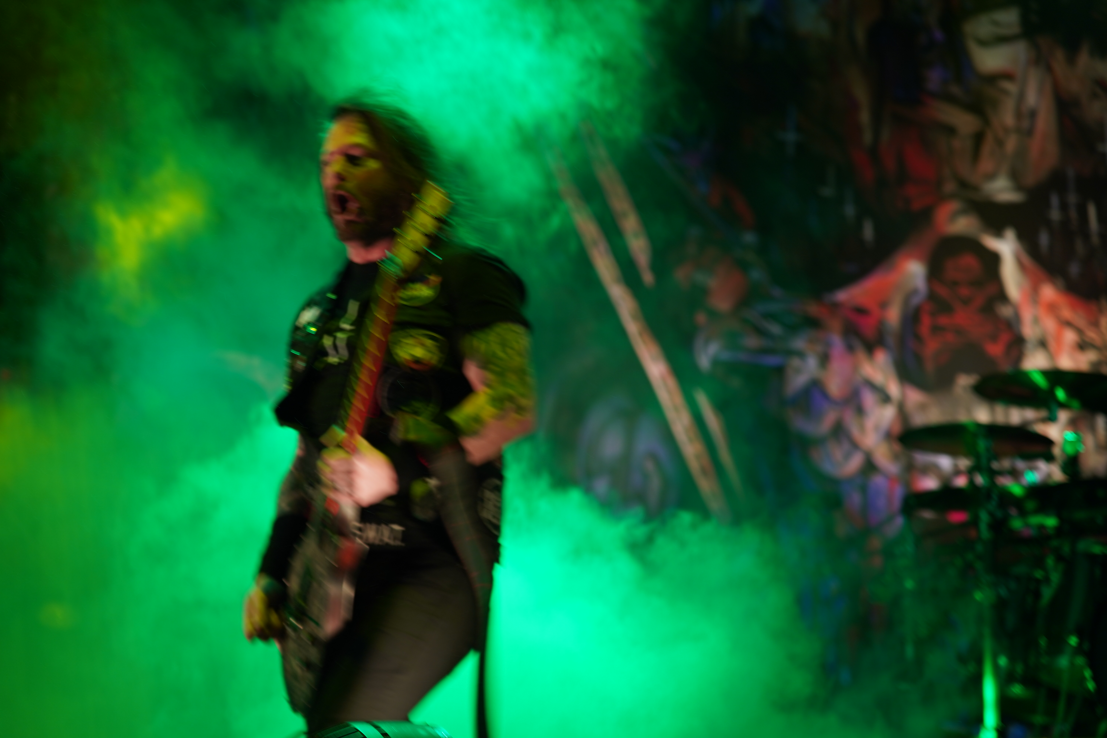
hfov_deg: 19.5
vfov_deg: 13.0
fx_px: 3228
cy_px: 369
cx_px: 554
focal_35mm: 105
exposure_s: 1/80
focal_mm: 105
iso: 200
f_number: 4
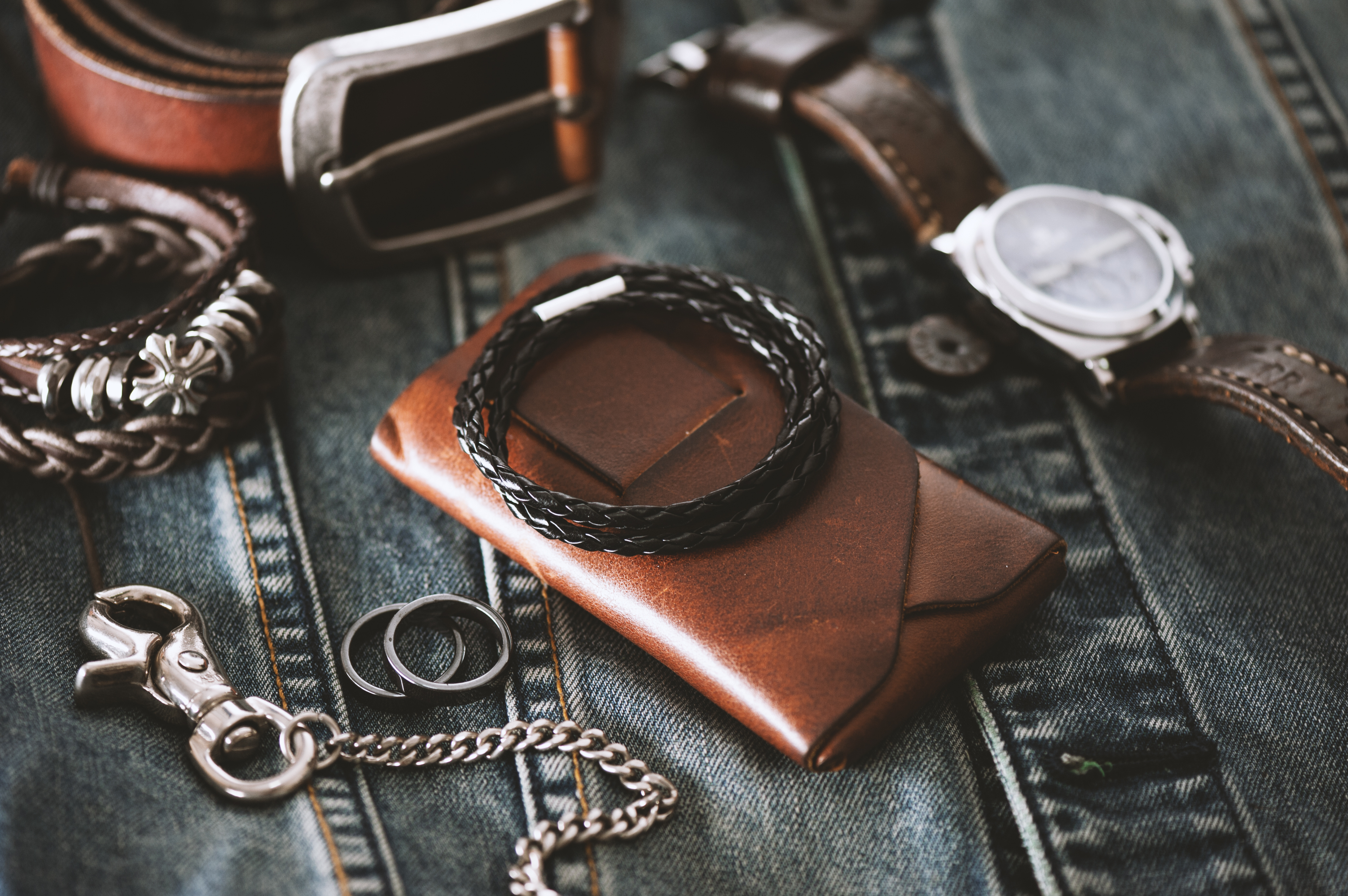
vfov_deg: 13.0
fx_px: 3929
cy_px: 448
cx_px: 674
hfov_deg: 19.5
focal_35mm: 105
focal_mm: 105
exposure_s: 1/125
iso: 200
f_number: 4
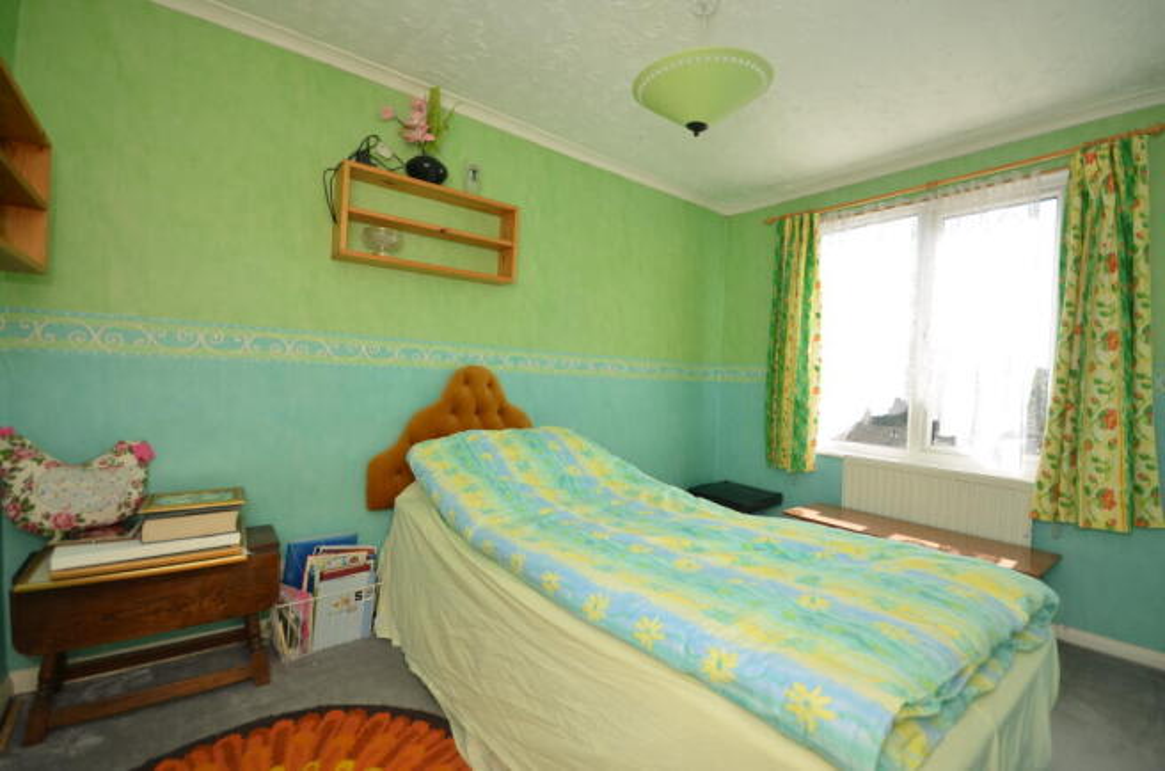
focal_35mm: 15
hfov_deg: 100.5
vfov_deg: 77.0
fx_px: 484
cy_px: 386
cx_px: 582
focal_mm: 10
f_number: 5.6
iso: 100
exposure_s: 1/125
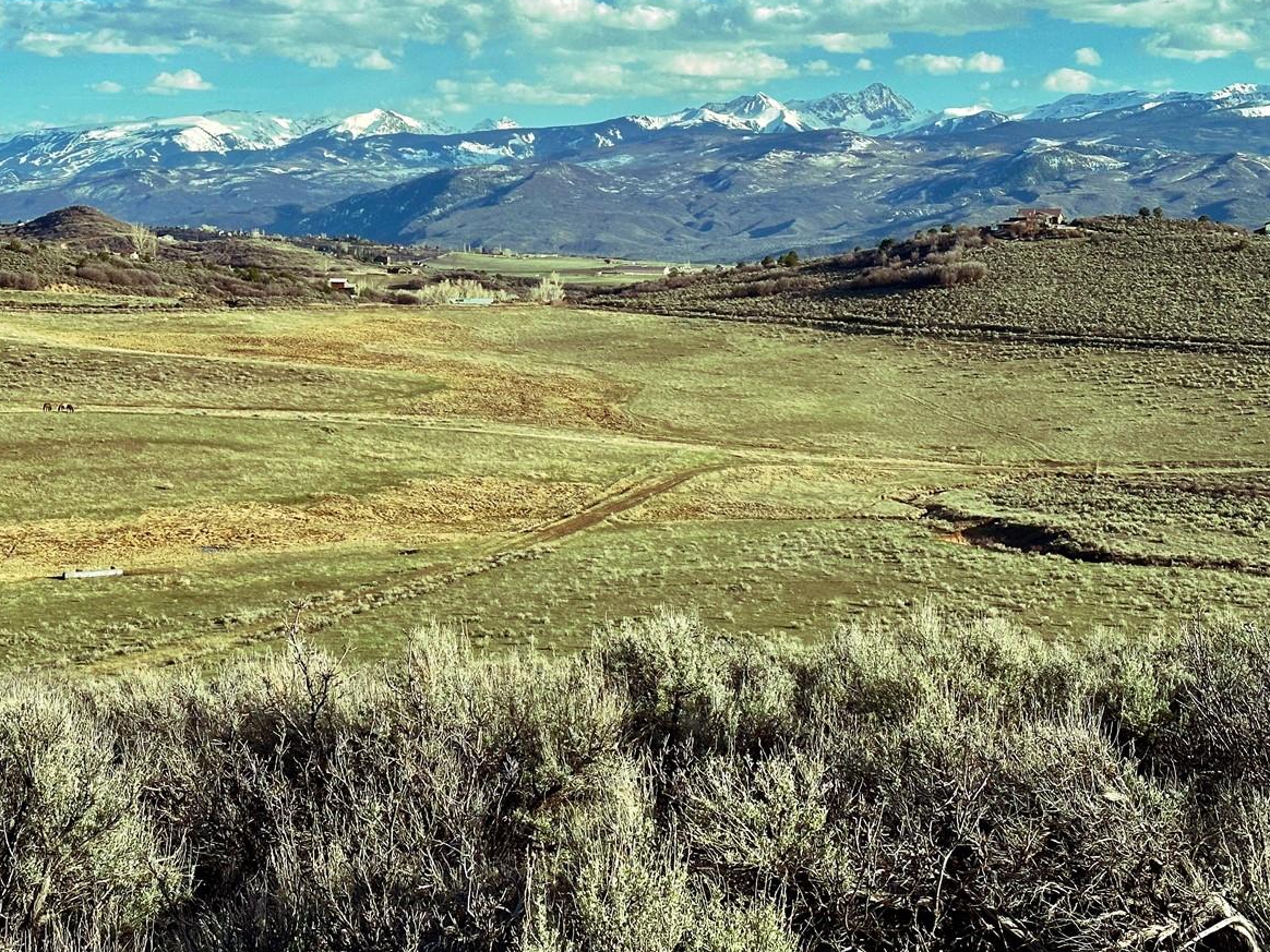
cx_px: 534
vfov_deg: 22.2
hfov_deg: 29.3
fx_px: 2421
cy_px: 414
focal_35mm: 66
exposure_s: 1/3058
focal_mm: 6.86
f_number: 1.78
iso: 64
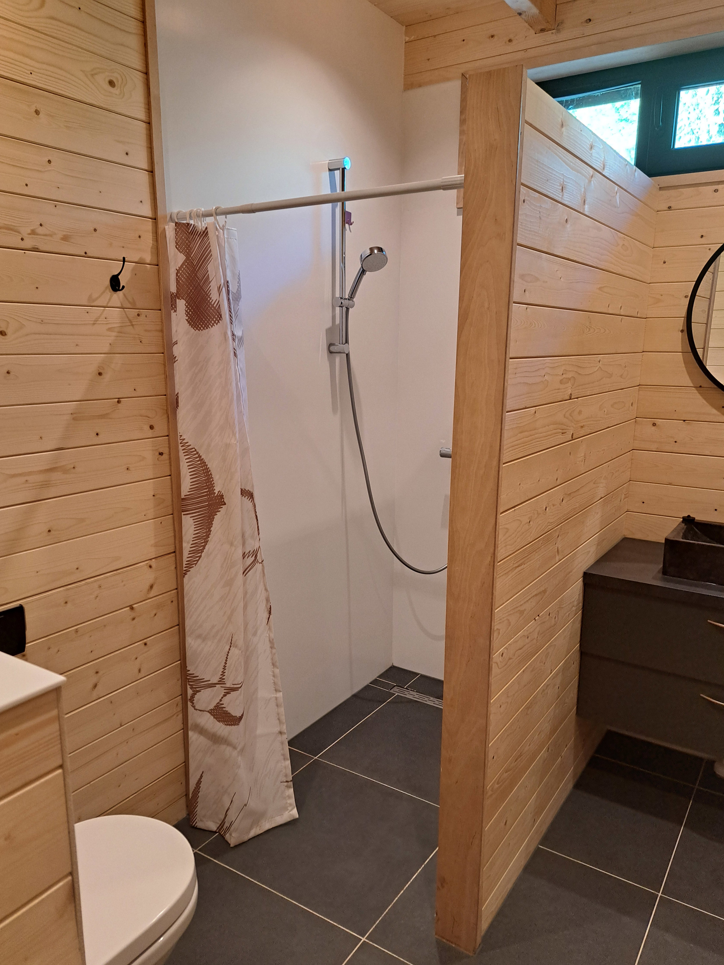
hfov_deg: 54.9
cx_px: 363
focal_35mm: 25
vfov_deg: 69.4
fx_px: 697
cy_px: 498
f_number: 1.8
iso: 200
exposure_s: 1/50
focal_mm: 5.23
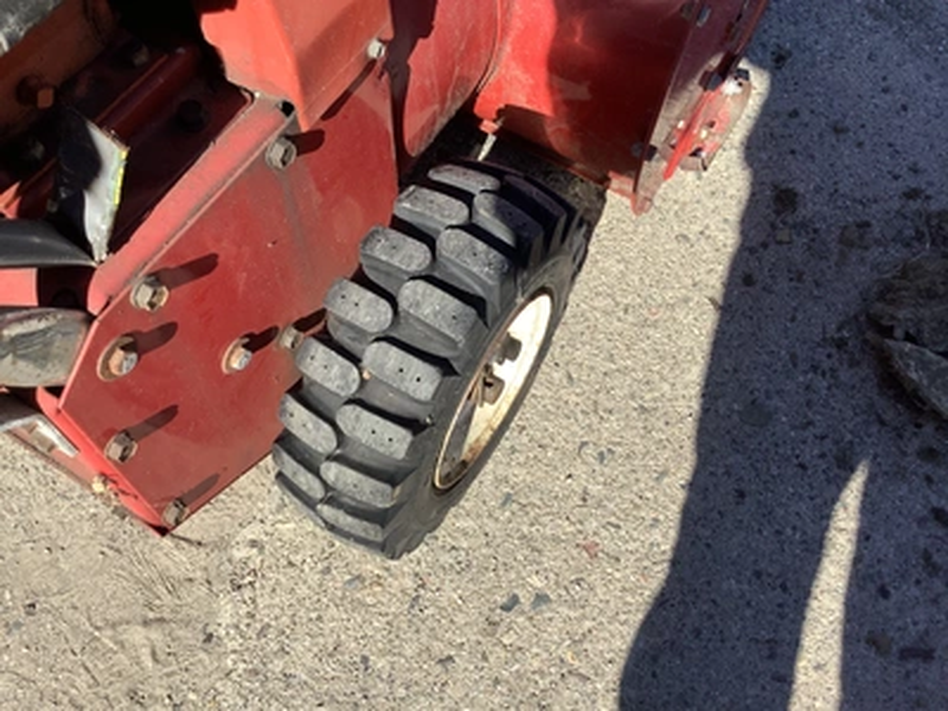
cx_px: 474
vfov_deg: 45.4
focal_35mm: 31
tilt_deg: -63.9
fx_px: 849
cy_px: 356
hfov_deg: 58.4
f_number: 2.4
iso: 25
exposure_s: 1/831
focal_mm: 3.3
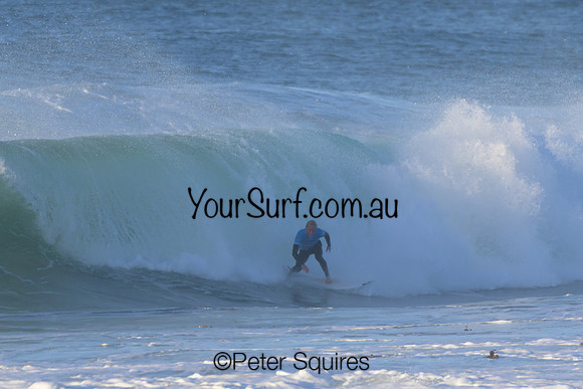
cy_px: 194
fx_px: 16197
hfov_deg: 2.1
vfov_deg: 1.4
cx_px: 292
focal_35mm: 1000
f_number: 11
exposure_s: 1/1600
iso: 2000
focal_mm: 1000
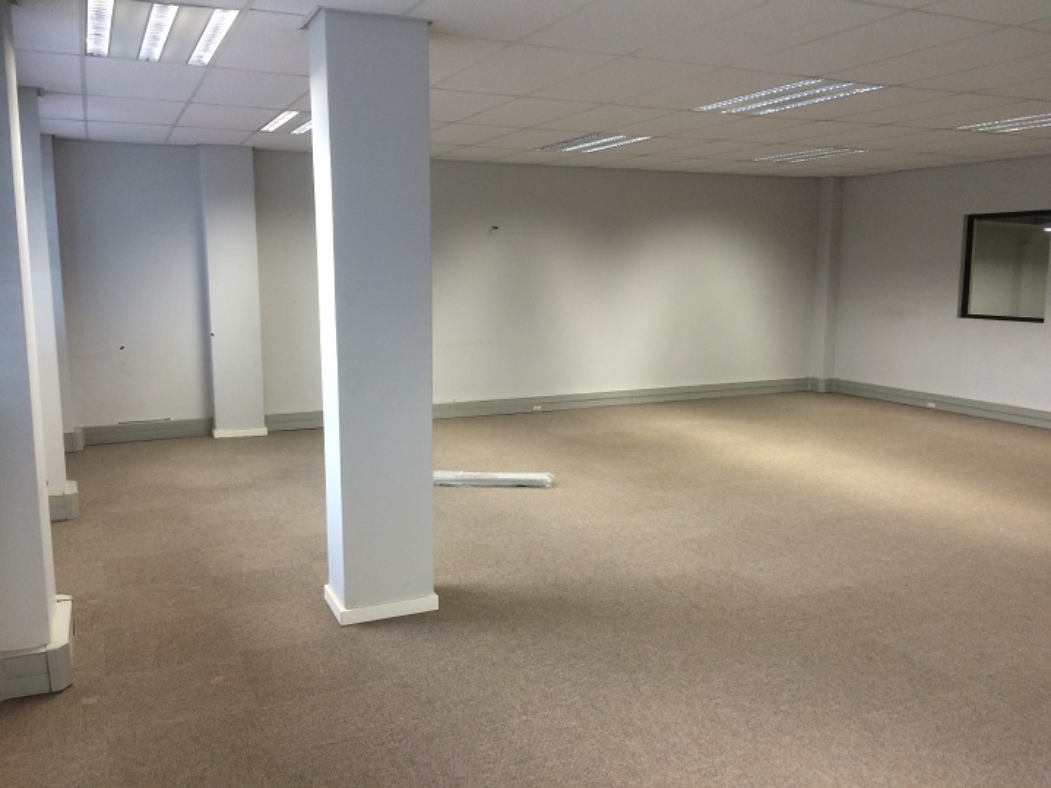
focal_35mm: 29
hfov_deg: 61.7
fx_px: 880
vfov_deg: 48.2
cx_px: 526
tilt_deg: -7.8
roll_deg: -0.6
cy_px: 394
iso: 64
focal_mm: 4.15
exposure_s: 1/33
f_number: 2.2
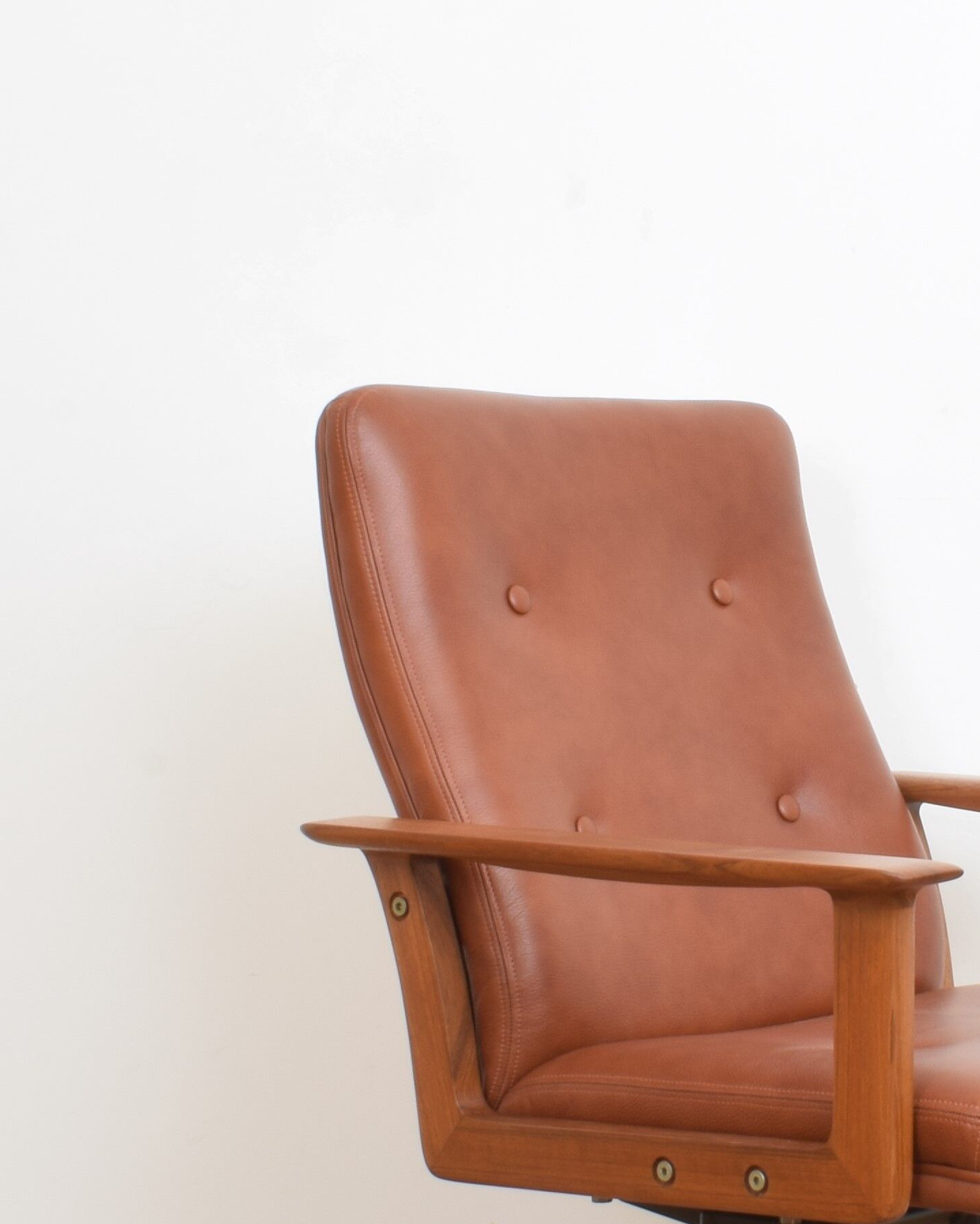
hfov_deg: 16.2
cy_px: 774
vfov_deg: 20.3
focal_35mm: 94
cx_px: 874
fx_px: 3407
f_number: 22
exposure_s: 5
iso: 100
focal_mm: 20
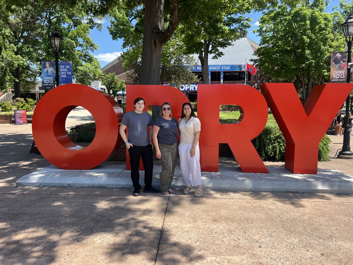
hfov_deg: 67.3
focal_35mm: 26
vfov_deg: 53.1
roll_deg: +1.3
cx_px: 176
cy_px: 132
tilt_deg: -5.2
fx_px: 265
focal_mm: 5.7
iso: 50
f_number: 1.5
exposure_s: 1/1488
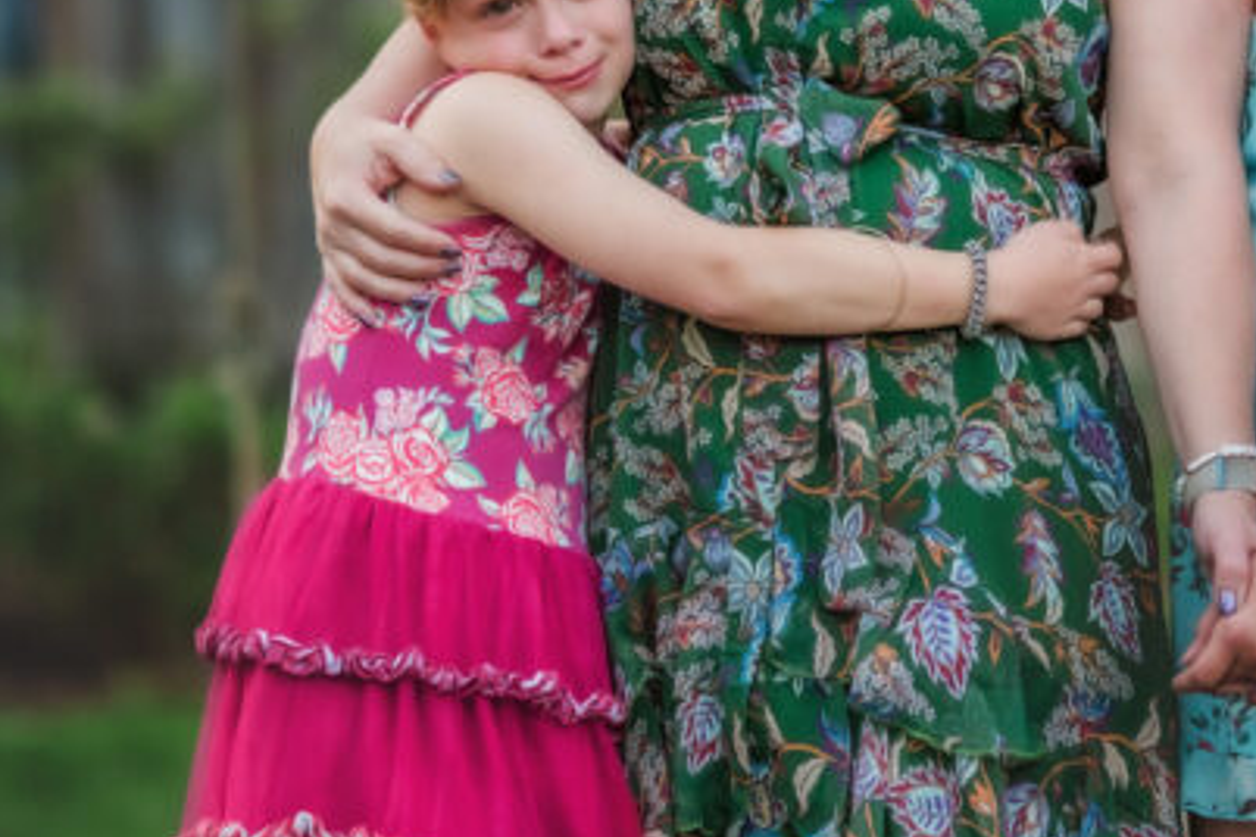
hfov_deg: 6.0
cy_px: 270
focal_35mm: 344
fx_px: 12001
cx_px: 1012
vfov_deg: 4.0
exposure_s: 1/320
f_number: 2.5
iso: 640
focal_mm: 135
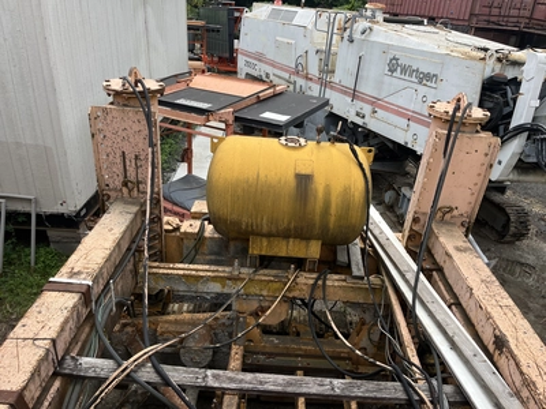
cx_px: 273
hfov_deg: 67.3
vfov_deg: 53.1
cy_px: 204
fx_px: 410
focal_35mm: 26
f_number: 1.6
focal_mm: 5.1
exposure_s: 1/2024
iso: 50
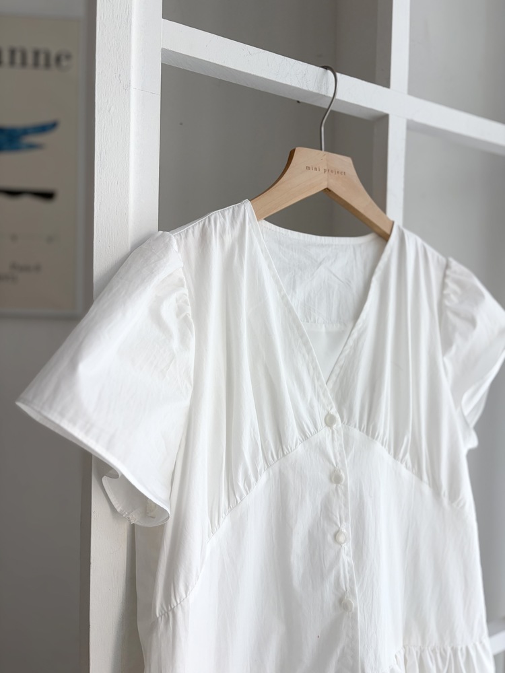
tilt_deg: -2.1
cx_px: 252
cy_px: 336
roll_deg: -1.9
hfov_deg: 53.1
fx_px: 506
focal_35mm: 26
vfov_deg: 67.3
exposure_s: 1/120
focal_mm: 5.96
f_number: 1.6
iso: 50
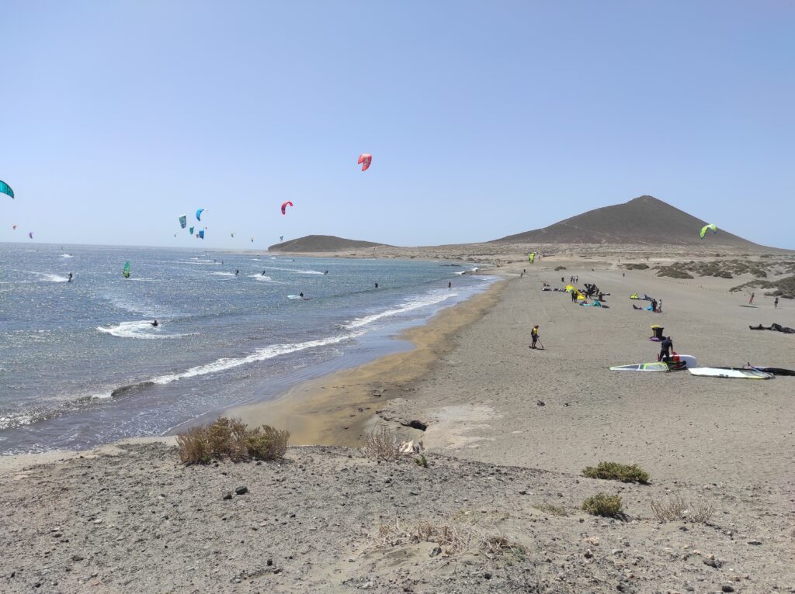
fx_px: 574
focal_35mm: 25
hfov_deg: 69.4
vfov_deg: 54.8
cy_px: 297
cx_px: 398
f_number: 1.89
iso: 100
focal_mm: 5.43
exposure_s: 1/2006
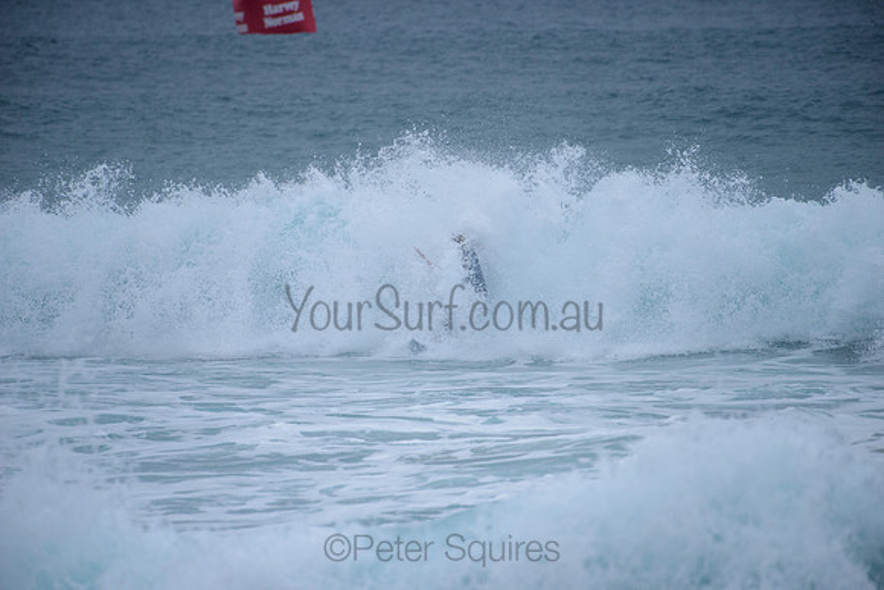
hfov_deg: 4.1
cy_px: 295
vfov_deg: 2.8
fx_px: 12280
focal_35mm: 500
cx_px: 442
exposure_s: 1/2000
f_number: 5.6
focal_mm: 500
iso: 280
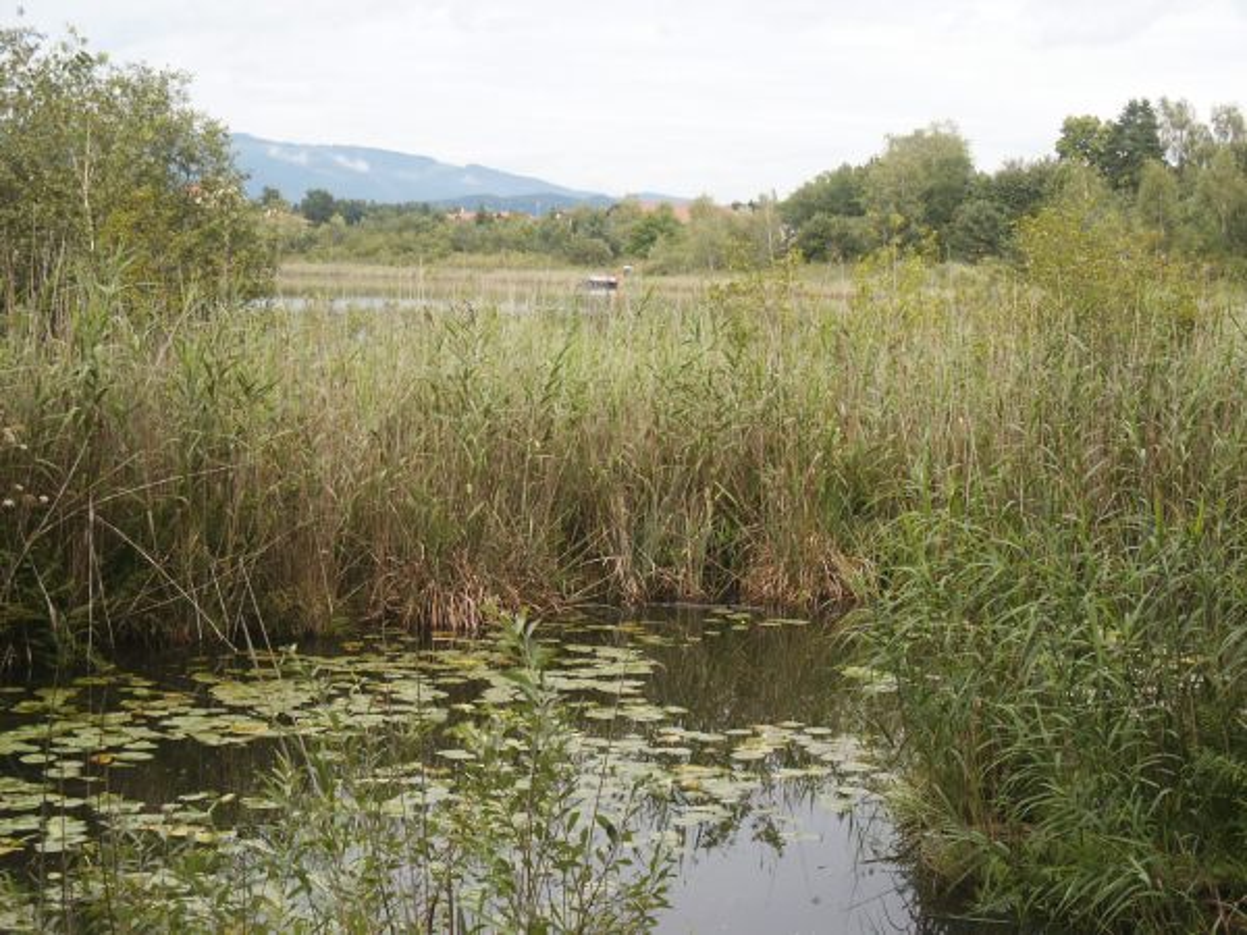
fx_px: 2378
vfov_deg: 22.3
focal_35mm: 66
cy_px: 468
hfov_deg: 29.4
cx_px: 624
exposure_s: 1/180
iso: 64
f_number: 3.6
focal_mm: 13.64
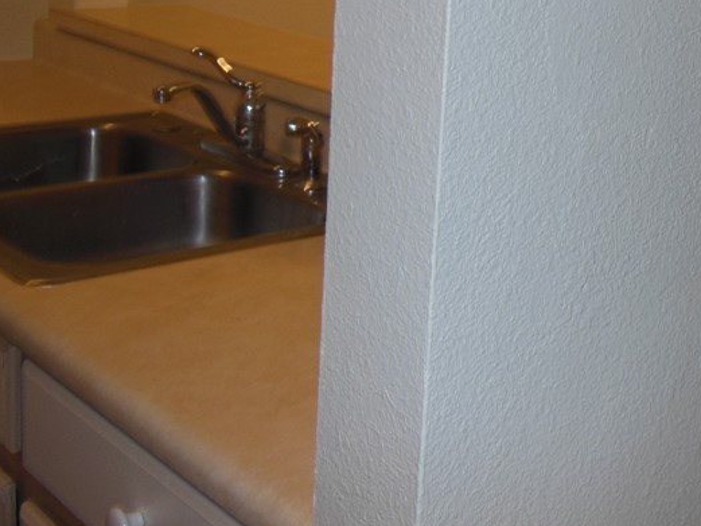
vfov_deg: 24.7
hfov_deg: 31.7
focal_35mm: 57
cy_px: 23
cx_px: 666
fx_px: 1155
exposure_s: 1/25
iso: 125
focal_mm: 5.2
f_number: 3.7
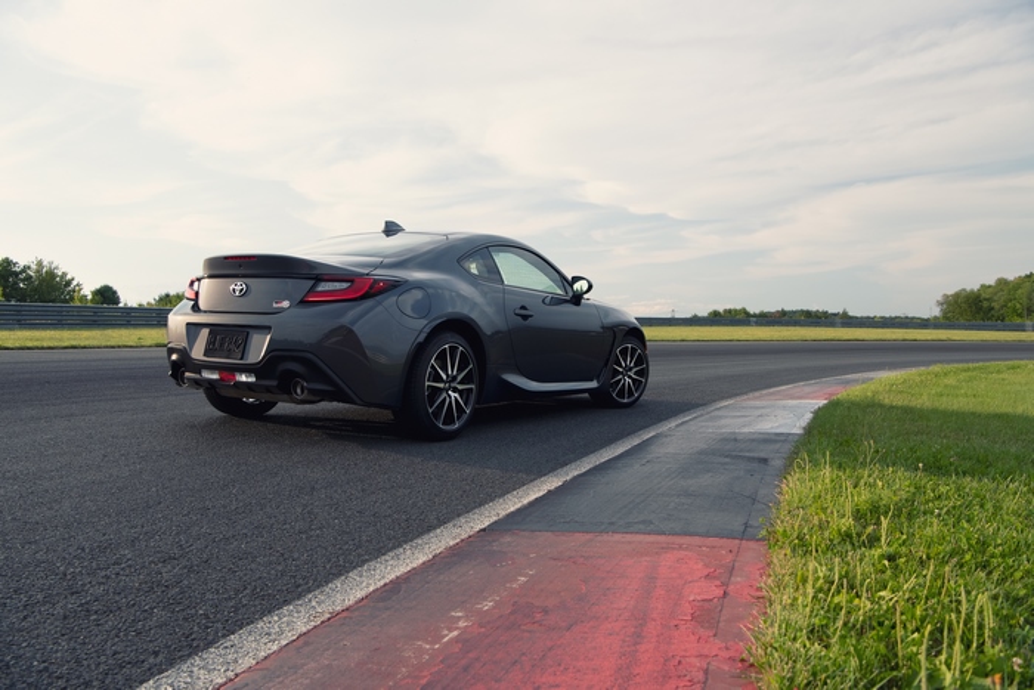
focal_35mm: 29
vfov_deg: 45.0
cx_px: 517
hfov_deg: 63.6
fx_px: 833
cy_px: 345
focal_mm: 29
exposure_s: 1/250
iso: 640
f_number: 8
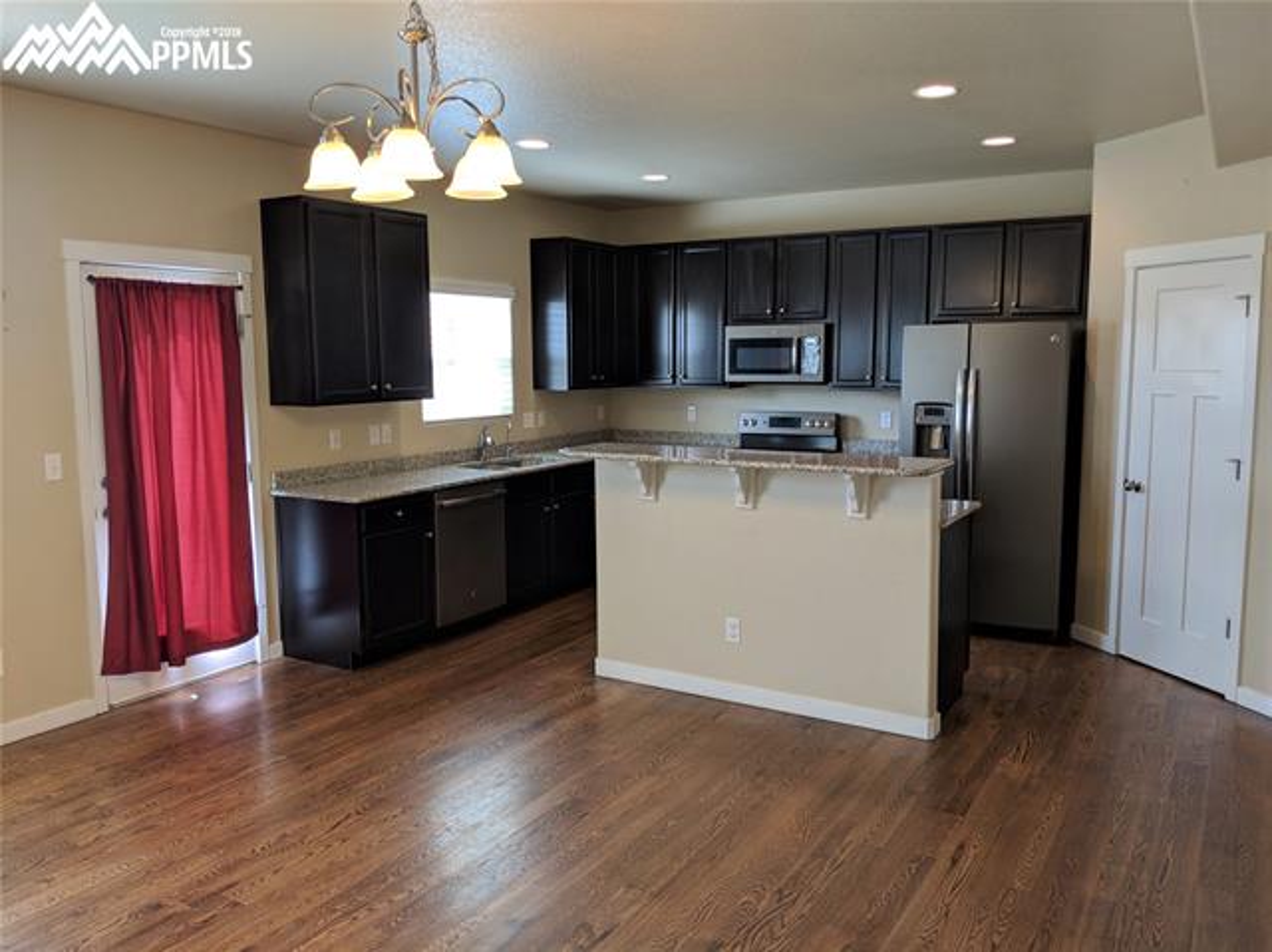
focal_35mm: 27
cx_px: 636
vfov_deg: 51.3
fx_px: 991
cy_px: 476
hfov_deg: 65.4
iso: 60
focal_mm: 4.44
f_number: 1.8
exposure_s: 1/120
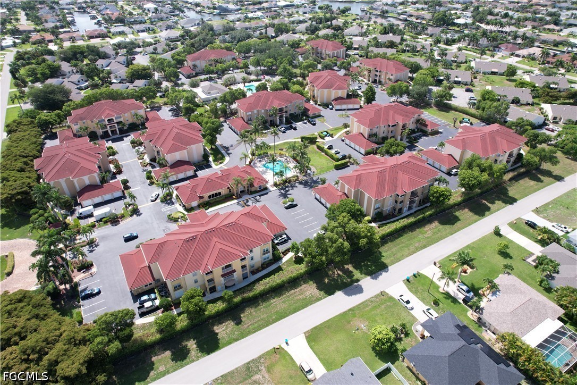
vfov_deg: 57.2
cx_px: 288
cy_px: 192
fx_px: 353
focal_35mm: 22
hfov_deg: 78.6
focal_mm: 8.38
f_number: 2.8
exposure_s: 1/1250
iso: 140
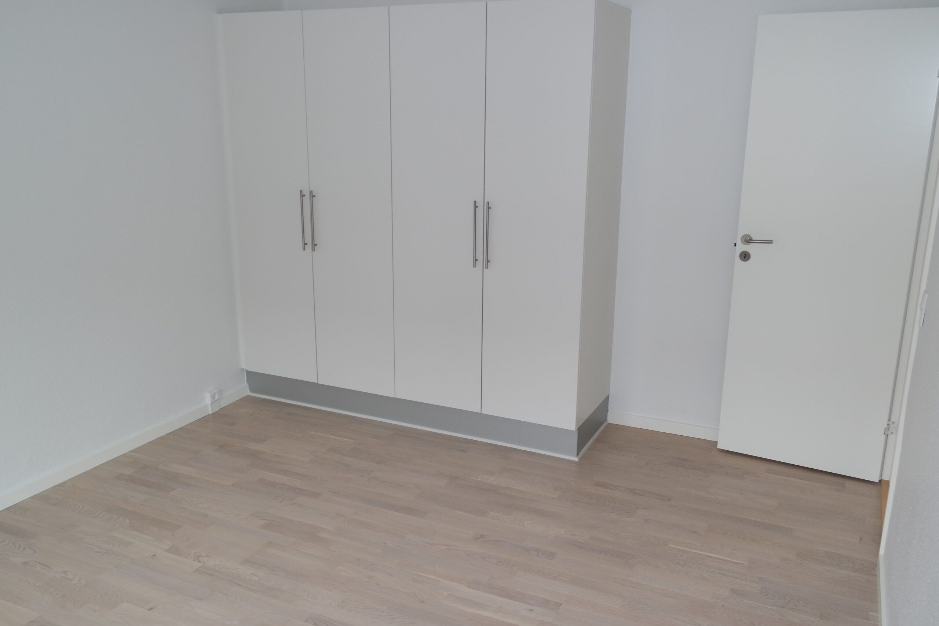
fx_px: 782
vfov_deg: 43.6
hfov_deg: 61.9
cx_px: 470
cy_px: 313
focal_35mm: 30
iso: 400
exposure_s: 1/40
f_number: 4.5
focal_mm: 20
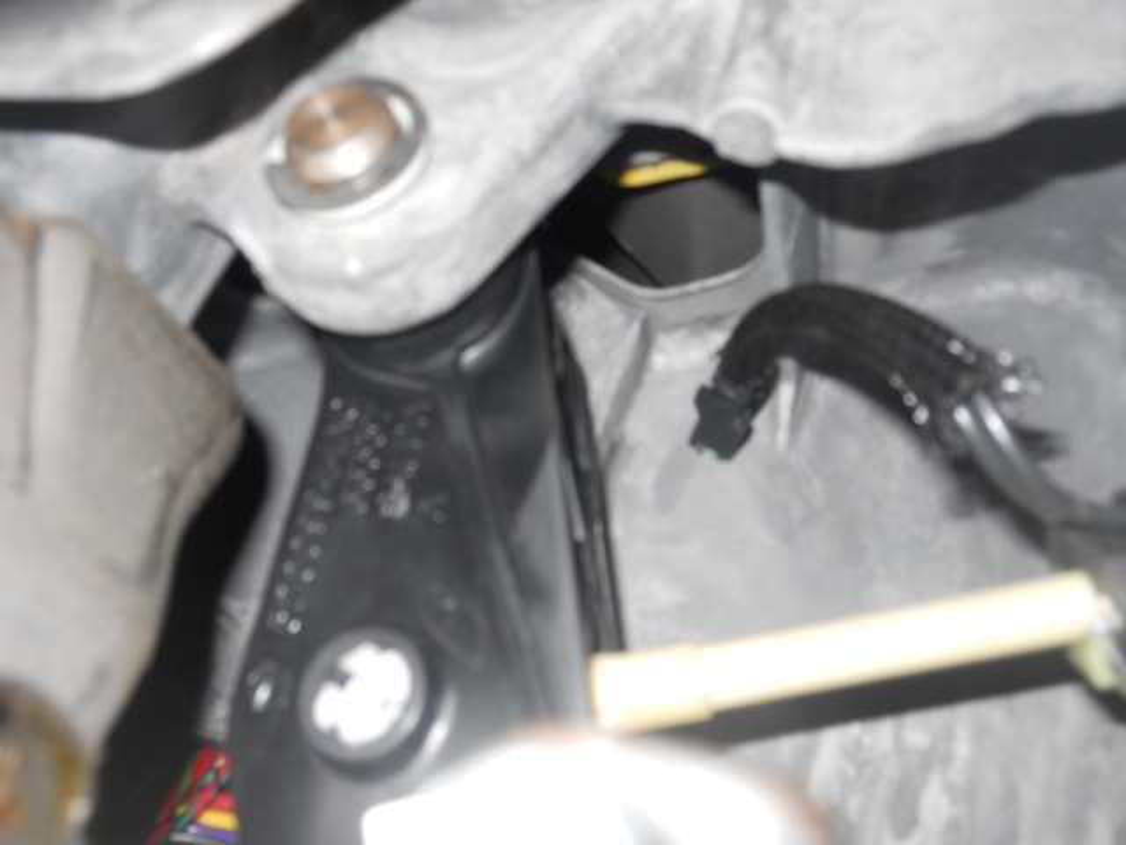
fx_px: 1041
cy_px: 422
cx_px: 563
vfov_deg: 44.2
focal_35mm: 32
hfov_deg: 56.8
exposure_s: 1/25
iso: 80
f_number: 2.8
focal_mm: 5.7
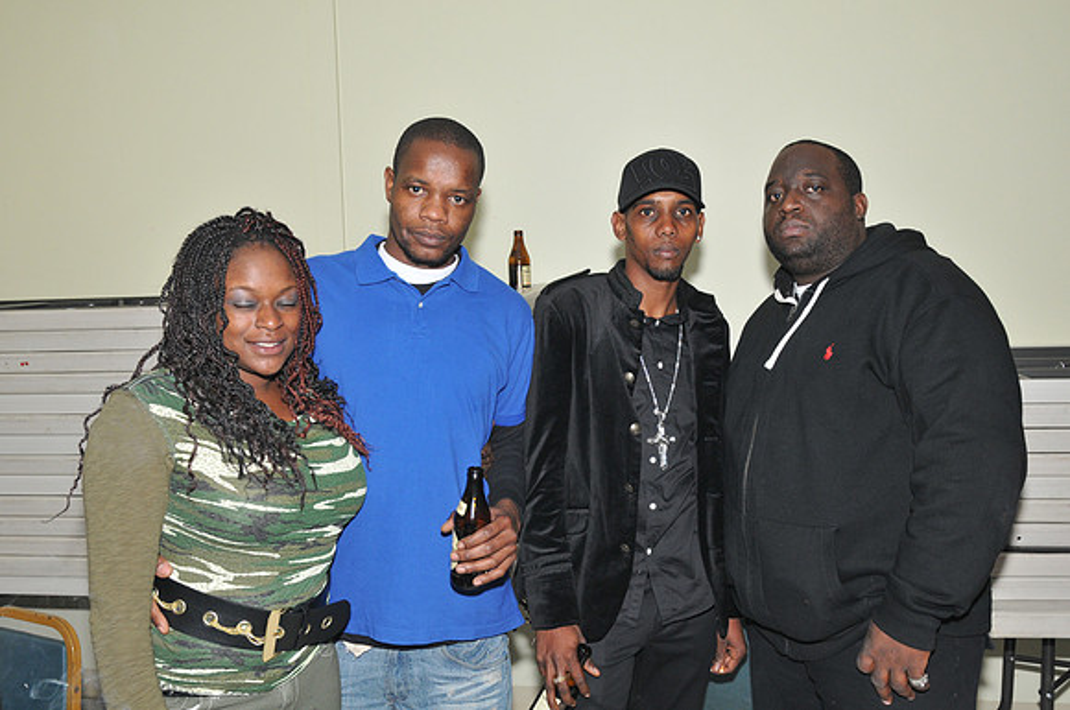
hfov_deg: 57.3
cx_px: 535
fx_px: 979
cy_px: 355
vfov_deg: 39.9
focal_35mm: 33
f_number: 6.3
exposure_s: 1/30
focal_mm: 22
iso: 640
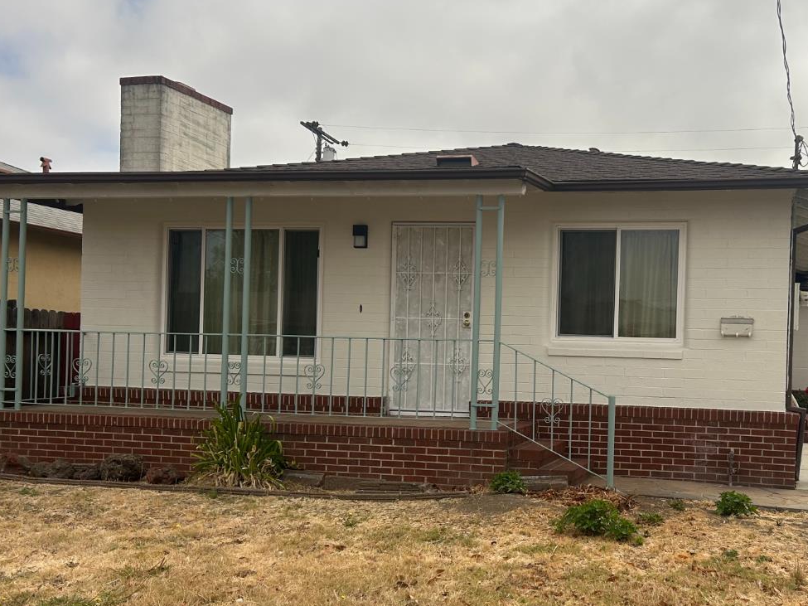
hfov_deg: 45.7
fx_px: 934
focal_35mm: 40
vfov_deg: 35.9
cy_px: 353
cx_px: 573
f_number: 1.5
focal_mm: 5.7
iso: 50
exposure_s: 1/7463
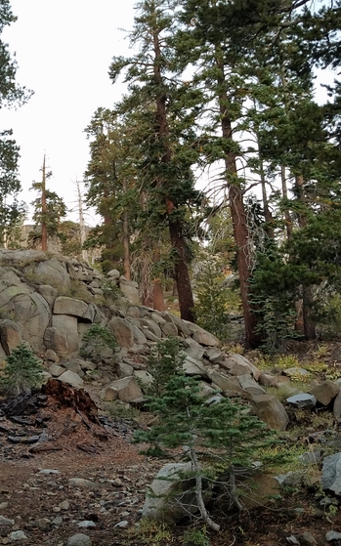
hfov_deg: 32.8
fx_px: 551
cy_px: 272
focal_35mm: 37
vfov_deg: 52.8
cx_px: 39
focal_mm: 4.2
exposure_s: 1/50
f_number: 1.7
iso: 64
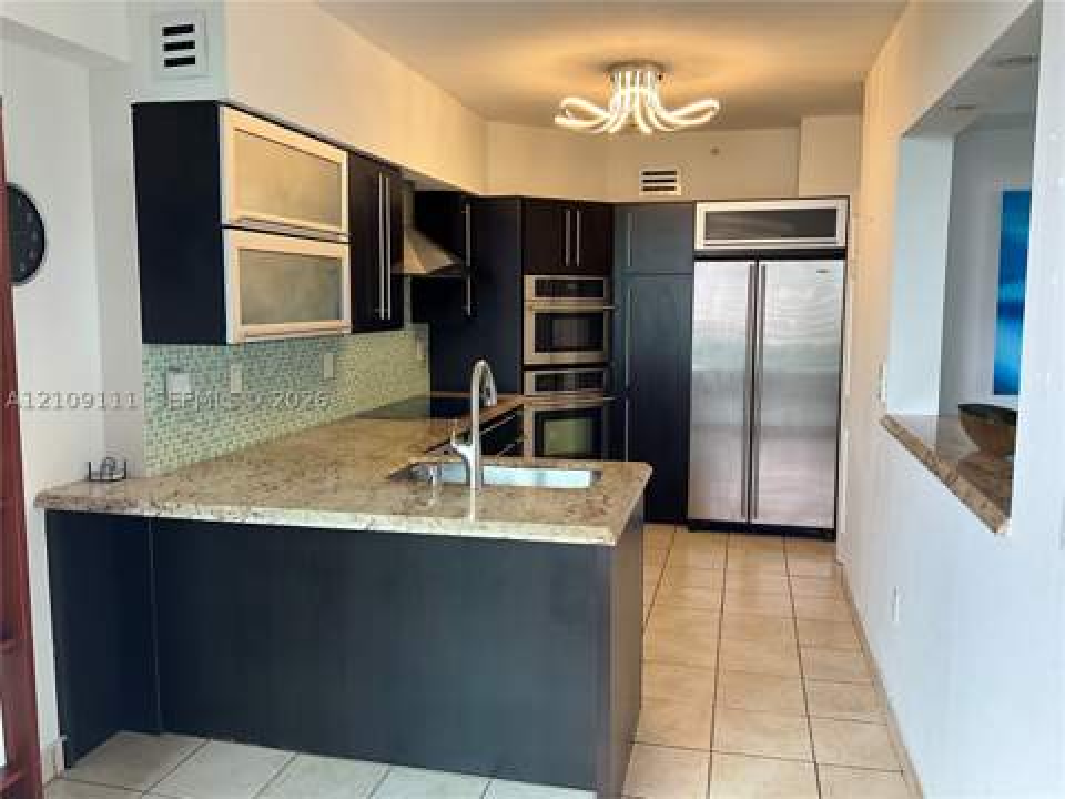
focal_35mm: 29
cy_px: 400
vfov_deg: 48.2
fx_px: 892
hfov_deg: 61.7
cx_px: 532
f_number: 1.8
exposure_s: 1/60
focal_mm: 3
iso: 40
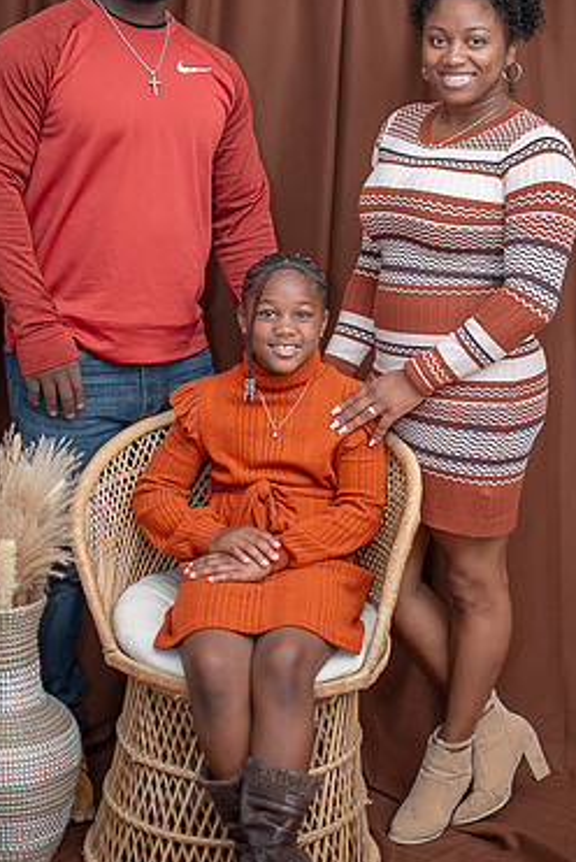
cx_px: 300
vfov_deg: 31.8
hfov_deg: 21.6
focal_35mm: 63
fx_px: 1509
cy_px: 362
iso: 800
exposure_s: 1/160
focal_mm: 35
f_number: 2
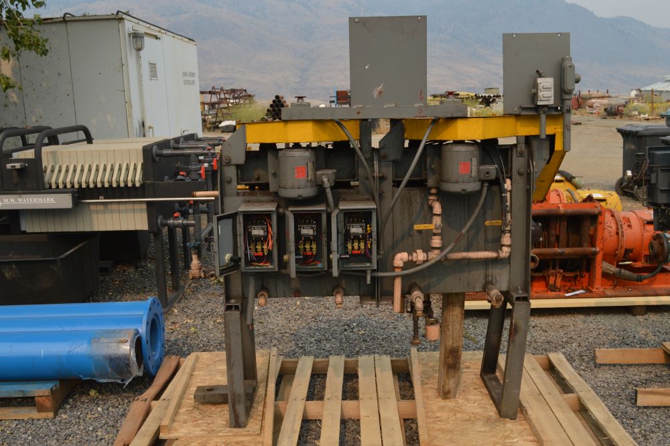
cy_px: 223
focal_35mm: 36
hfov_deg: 53.2
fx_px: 669
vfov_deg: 36.8
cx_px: 335
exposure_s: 1/250
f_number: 8
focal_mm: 24
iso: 100
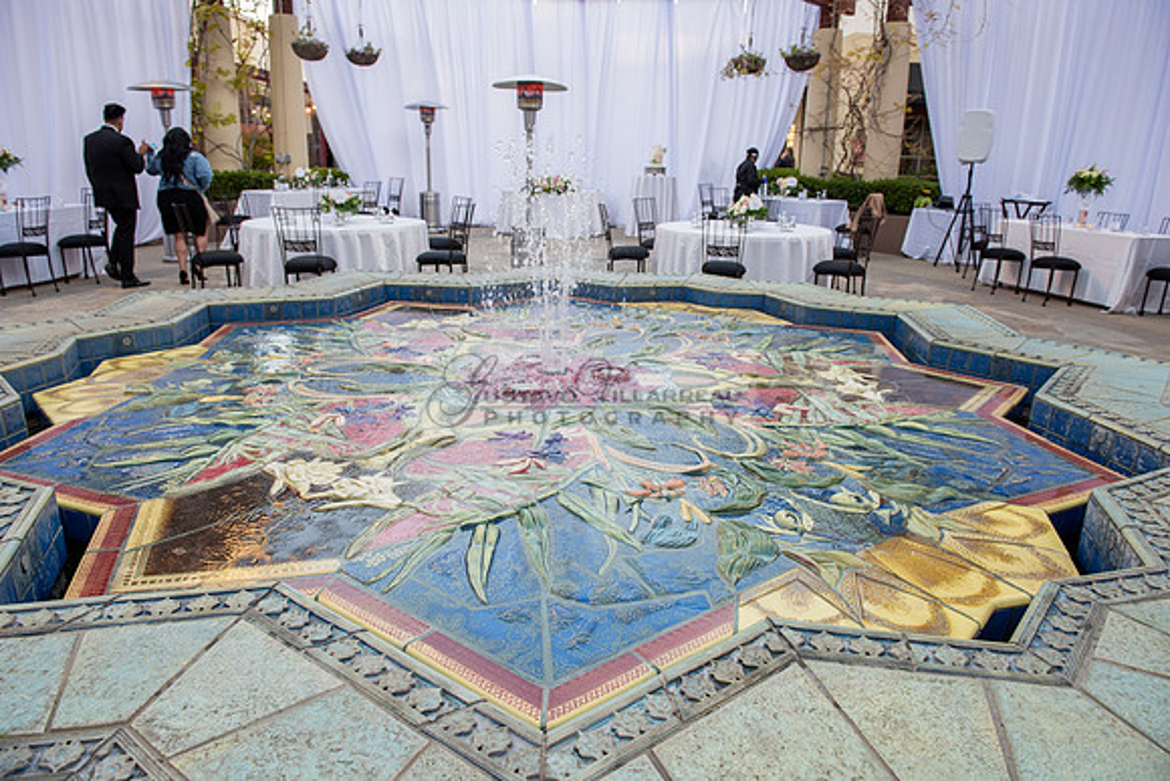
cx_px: 585
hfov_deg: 73.7
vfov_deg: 53.2
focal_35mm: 24
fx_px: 780
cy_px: 390
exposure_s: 1/200
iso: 500
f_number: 5.6
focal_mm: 24
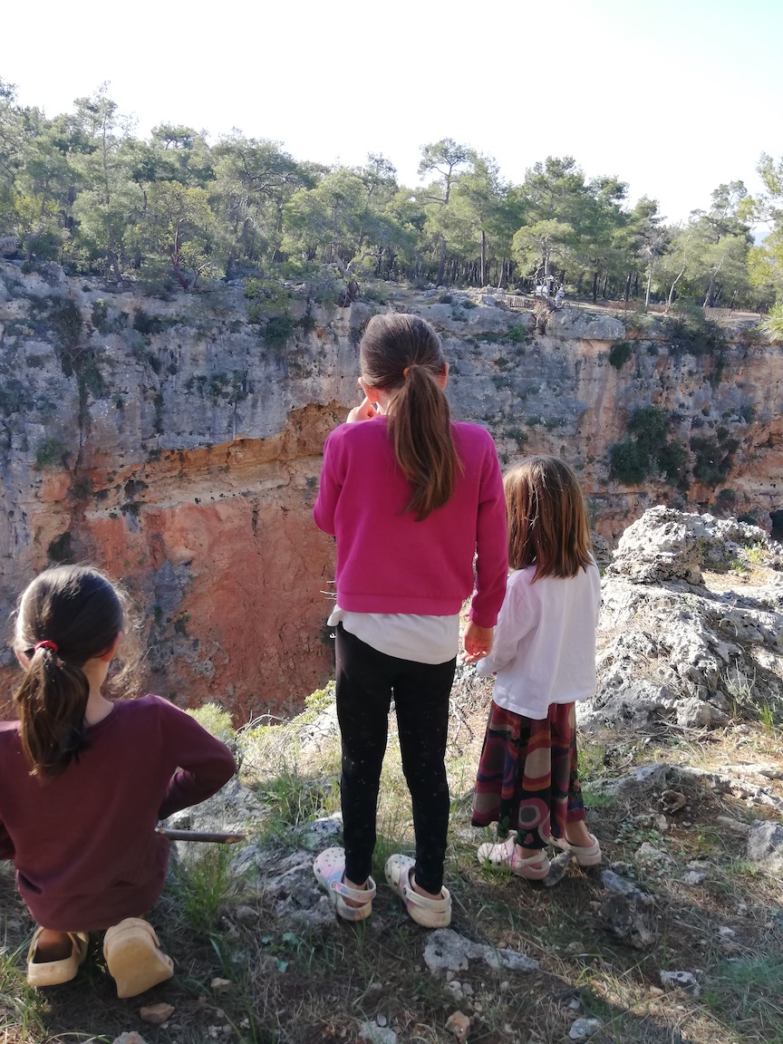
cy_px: 522
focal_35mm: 26
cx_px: 392
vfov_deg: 67.3
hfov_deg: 53.1
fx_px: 784
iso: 50
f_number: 2.2
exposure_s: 1/140
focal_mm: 3.81
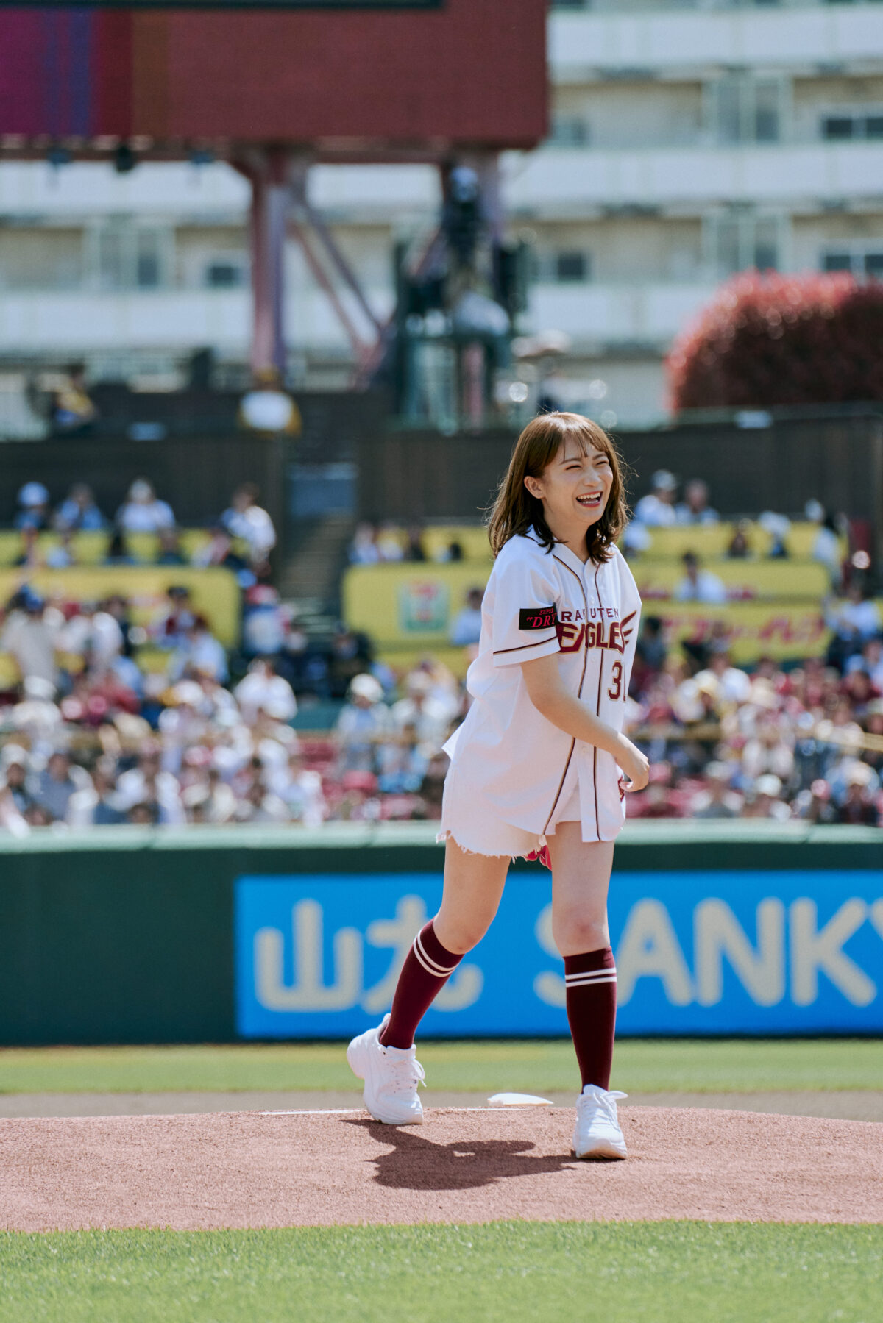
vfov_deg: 5.2
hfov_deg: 3.4
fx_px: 14710
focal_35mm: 400
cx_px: 442
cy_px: 662
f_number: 8
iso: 400
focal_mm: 400
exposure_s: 1/500
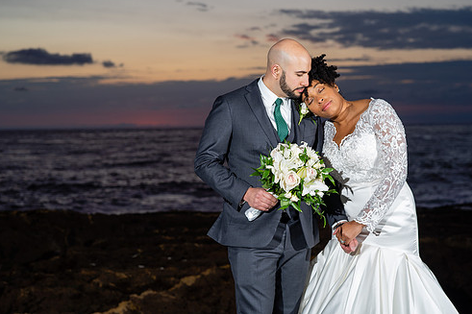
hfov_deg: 32.9
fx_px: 799
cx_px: 258
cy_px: 129
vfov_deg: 22.2
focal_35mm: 61
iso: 50
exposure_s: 1/250
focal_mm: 50
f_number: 2.8
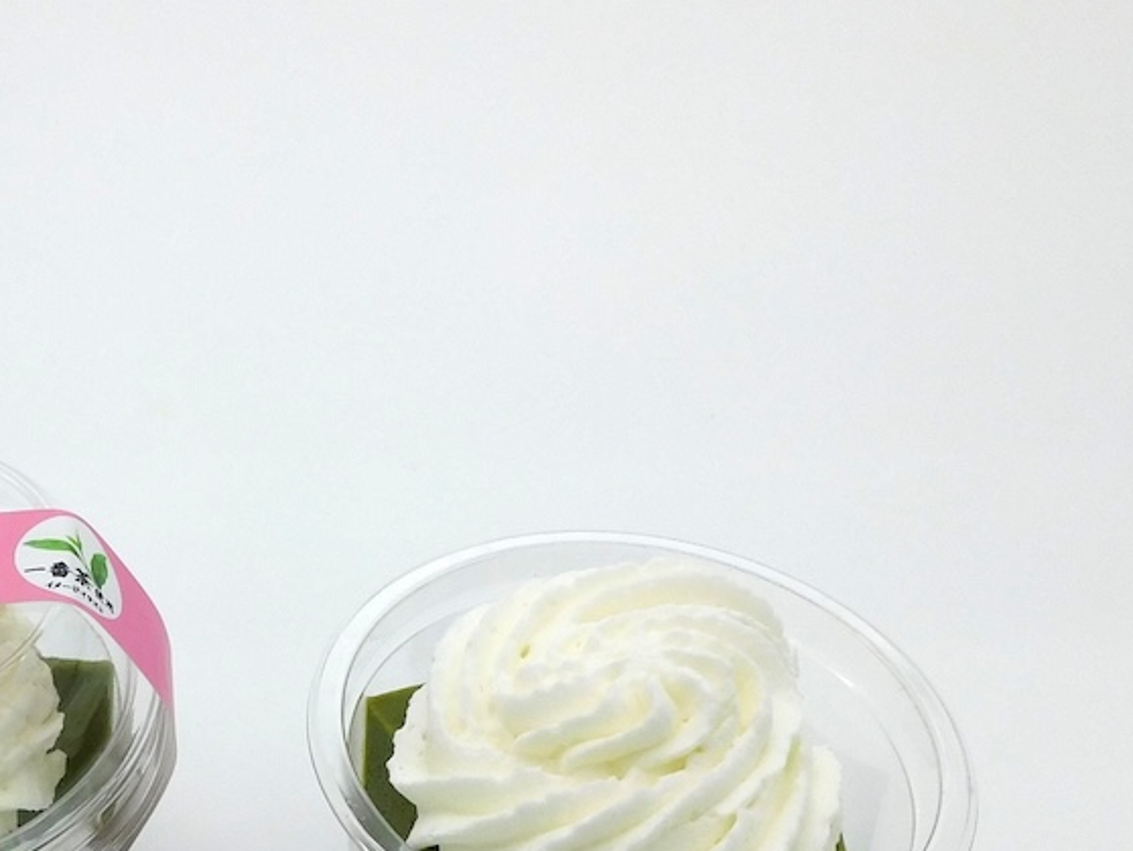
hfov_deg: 41.6
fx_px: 1408
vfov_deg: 32.4
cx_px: 197
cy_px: 715
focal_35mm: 43
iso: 125
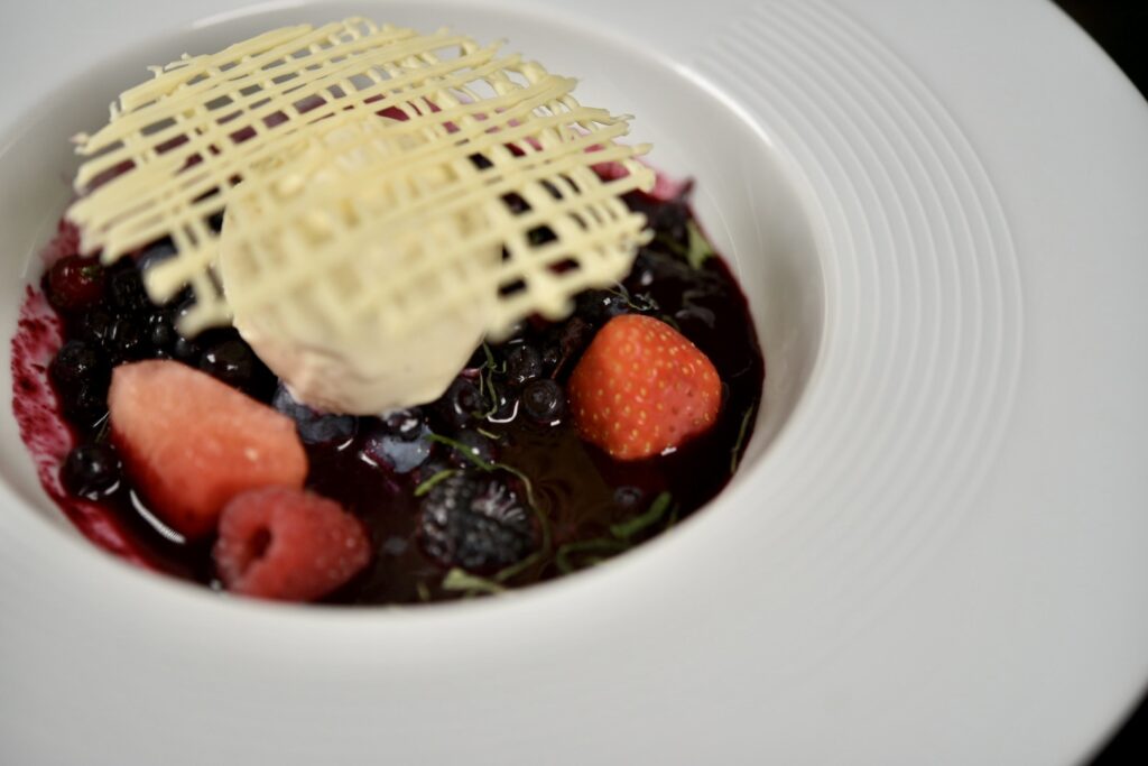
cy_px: 383
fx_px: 1913
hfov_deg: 33.4
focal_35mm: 60
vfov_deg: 22.6
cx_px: 574
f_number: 3
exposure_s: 1/800
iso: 400
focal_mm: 60
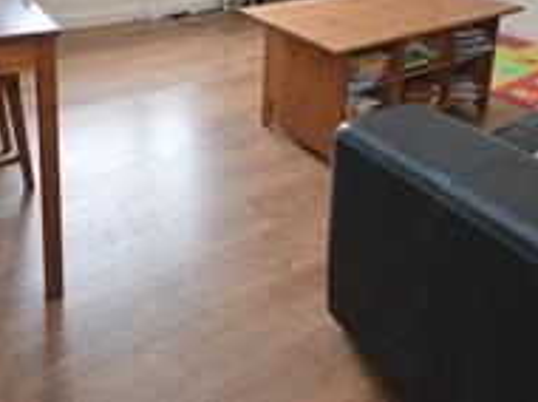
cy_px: -17
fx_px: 528
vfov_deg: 36.6
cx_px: 269
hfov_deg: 54.0
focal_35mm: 34
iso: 1600
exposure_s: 1/60
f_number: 4
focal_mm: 10
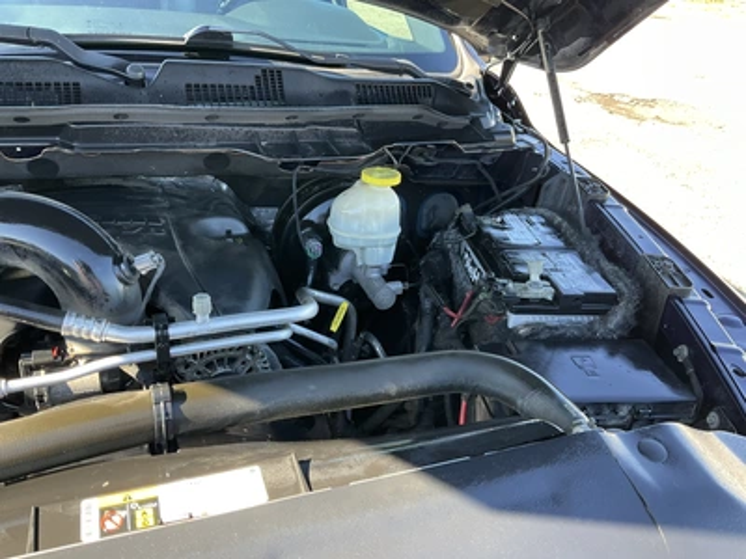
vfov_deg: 48.2
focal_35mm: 29
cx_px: 373
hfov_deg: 61.7
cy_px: 280
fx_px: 625
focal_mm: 3
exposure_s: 1/122
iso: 40
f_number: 1.8
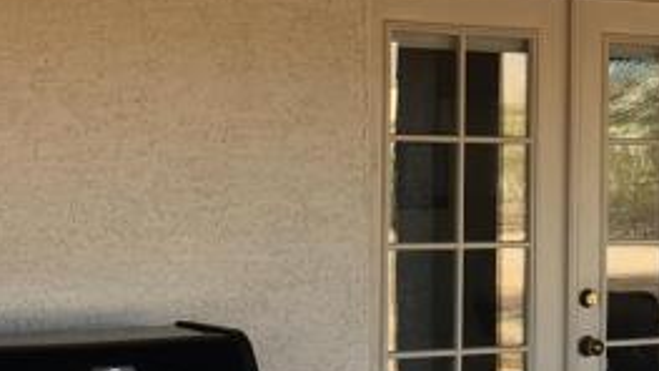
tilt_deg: -0.9
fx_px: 2150
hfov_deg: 16.7
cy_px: 163
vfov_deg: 9.9
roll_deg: +0.2
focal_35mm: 123
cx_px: 789
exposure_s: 1/208
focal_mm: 4.15
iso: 25
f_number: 2.2
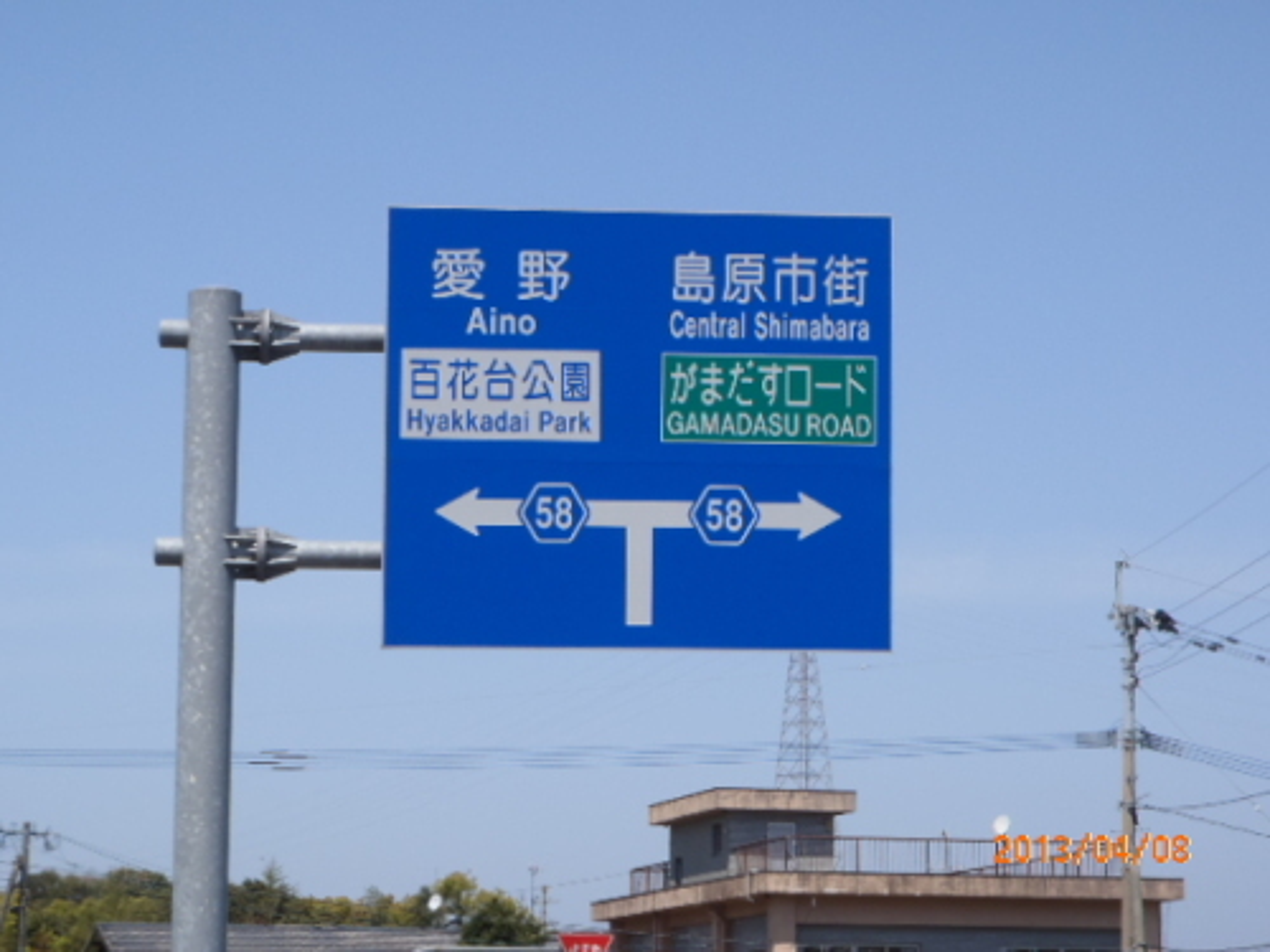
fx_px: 3742
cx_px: 635
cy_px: 476
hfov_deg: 19.3
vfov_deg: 14.5
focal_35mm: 102
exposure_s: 1/500
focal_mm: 18.2
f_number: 5.1
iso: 80
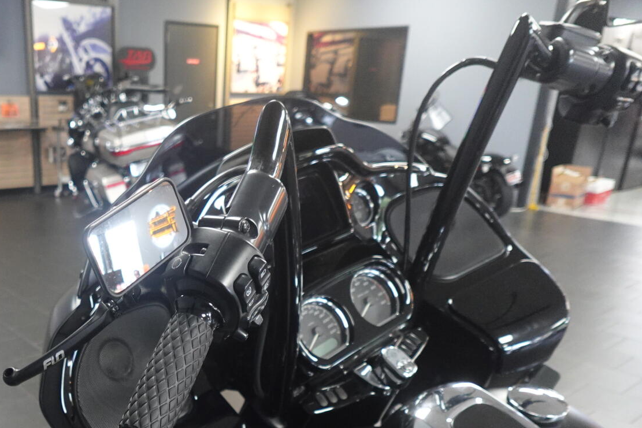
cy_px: 337
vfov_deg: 35.8
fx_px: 642
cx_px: 173
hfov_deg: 51.2
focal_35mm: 36
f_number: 2
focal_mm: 7.6
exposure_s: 1/80
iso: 1000
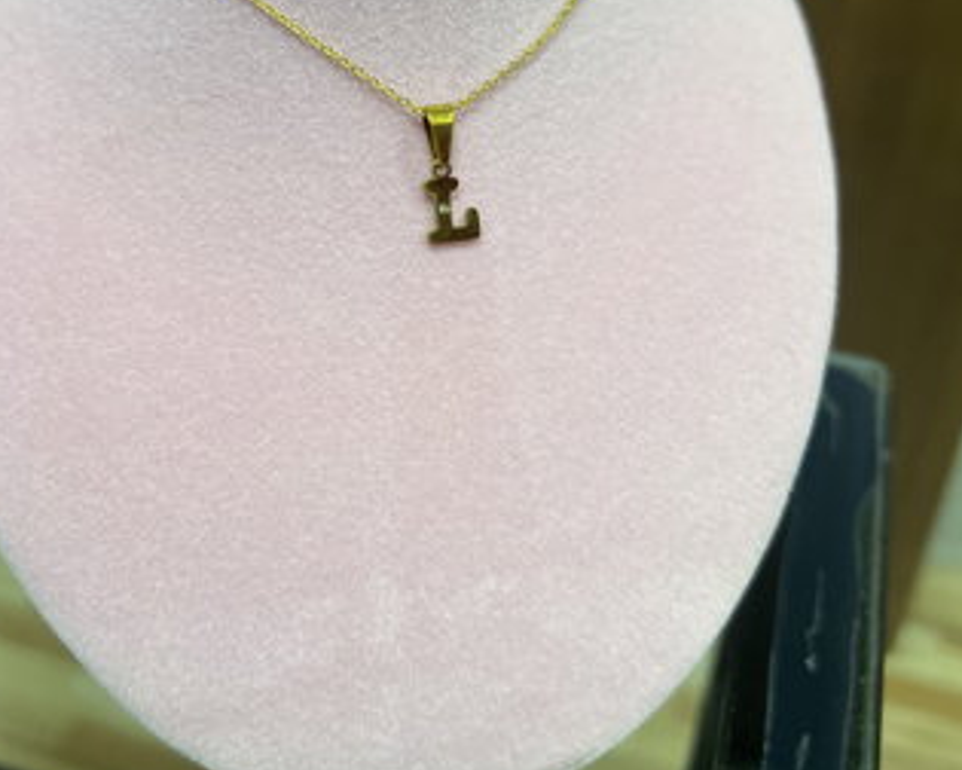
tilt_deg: -29.9
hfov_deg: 42.8
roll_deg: -1.3
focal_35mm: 43
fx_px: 1224
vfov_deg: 33.4
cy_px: 108
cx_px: 425
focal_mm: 5.7
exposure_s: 1/100
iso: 125
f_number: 1.5
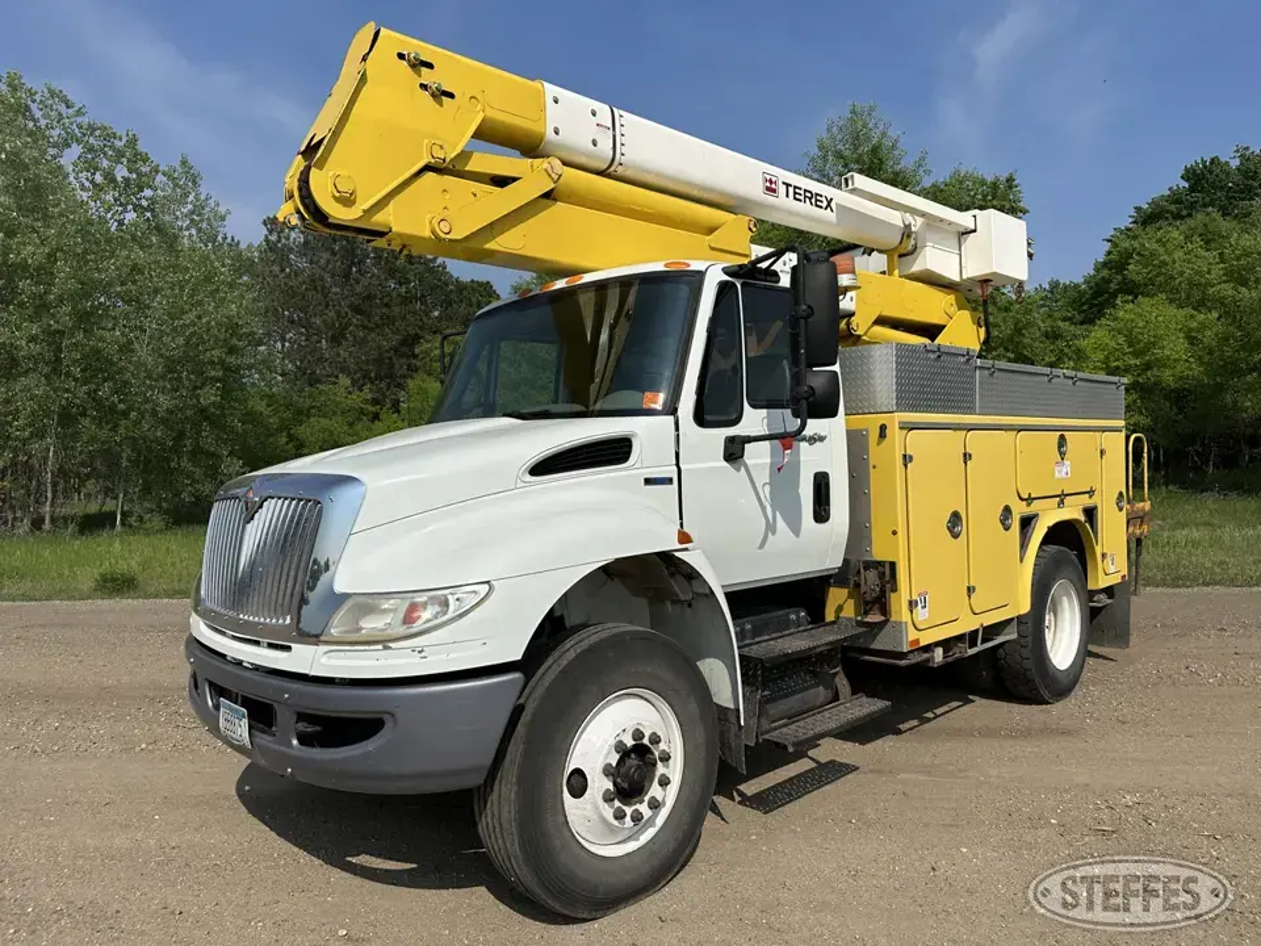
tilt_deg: +0.2
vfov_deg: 56.8
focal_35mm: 24
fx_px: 874
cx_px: 630
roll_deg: +0.7
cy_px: 473
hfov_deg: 71.6
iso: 80
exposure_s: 1/10753
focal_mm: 6.86
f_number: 1.78
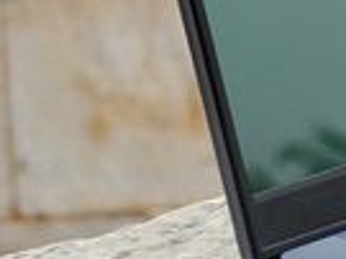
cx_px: 910
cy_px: -104
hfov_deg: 3.8
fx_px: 5173
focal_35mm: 518
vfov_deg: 2.9
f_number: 2.6
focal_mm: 13.3
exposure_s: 1/200
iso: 80
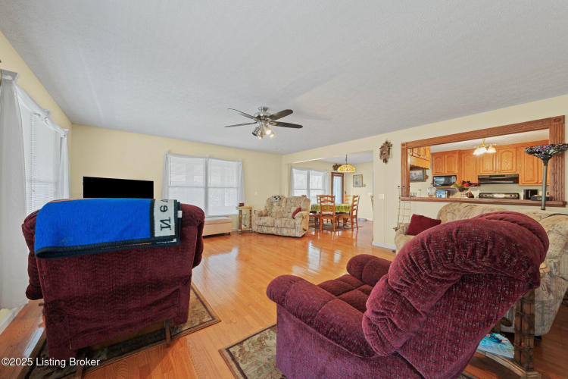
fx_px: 205
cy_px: 190
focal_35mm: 13
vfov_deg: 85.4
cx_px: 284
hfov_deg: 108.3
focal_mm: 13
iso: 400
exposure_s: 1/1.25
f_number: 8
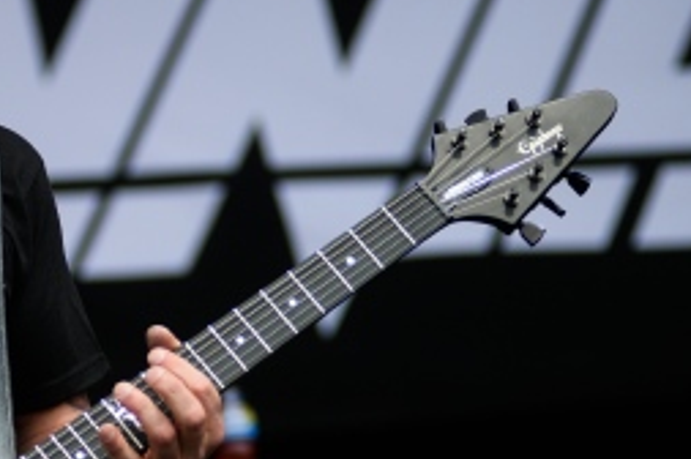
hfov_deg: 9.0
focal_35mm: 228
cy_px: 261
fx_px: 4371
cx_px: 137
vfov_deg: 6.0
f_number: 2.8
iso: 200
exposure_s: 1/2000
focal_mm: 80
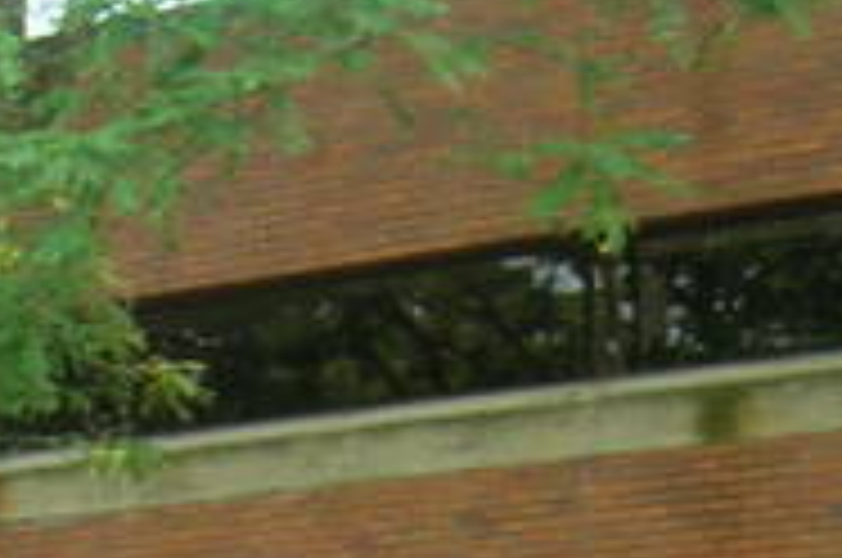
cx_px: 90
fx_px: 4249
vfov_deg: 7.3
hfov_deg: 11.2
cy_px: 972
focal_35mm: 182
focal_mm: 5.7
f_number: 4.9
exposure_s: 1/20
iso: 50
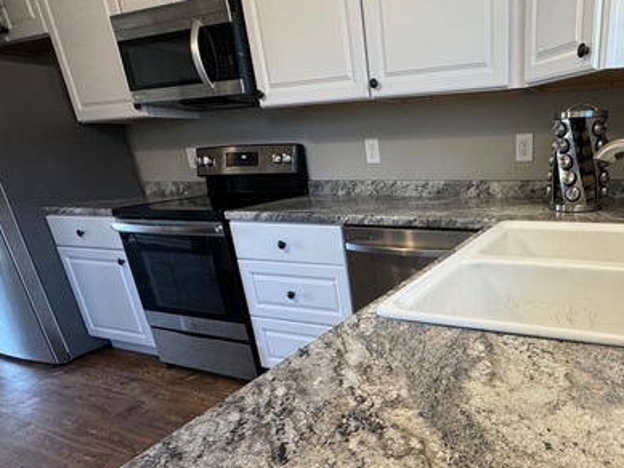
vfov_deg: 56.0
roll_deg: +2.1
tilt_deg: -21.0
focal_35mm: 24
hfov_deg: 67.8
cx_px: 455
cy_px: 301
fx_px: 433
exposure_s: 1/120
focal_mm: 2.22
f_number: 2.2
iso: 250
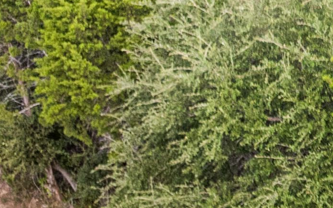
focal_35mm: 192
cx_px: 1022
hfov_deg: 8.8
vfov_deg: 6.7
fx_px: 1742
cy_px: -114
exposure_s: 1/500
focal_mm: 12.29
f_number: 2.8
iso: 240
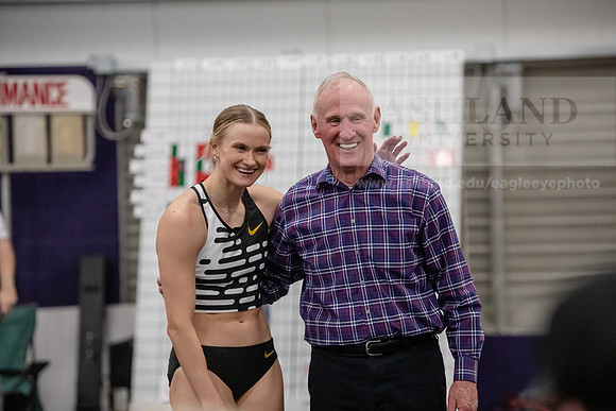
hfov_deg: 14.7
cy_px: 206
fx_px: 2396
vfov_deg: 9.8
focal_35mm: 140
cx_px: 308
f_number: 2.8
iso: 6400
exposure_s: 1/800
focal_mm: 140
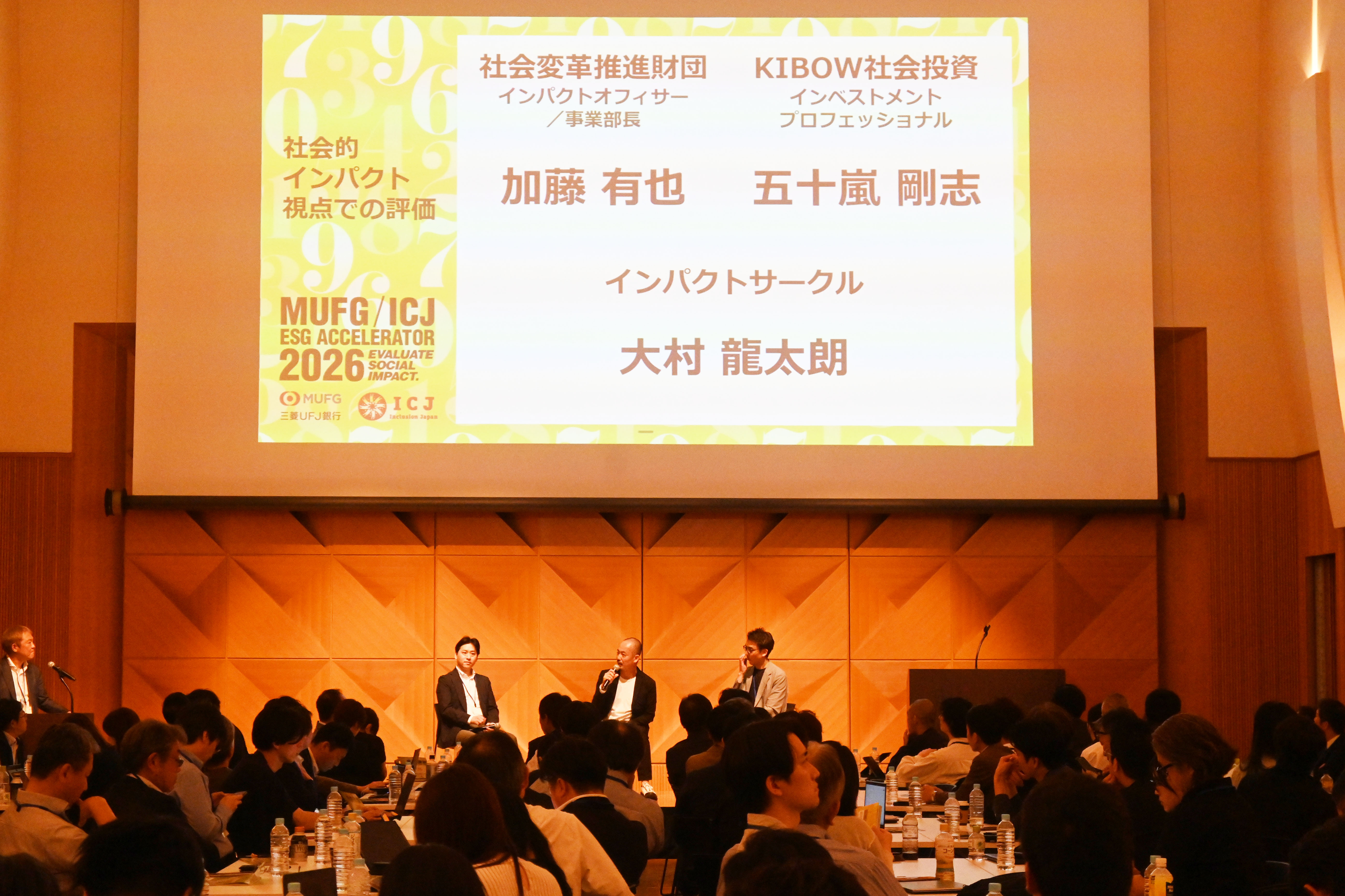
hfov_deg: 28.6
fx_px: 2634
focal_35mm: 70
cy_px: 448
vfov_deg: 19.3
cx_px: 672
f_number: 6
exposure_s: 1/80
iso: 3200
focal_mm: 47
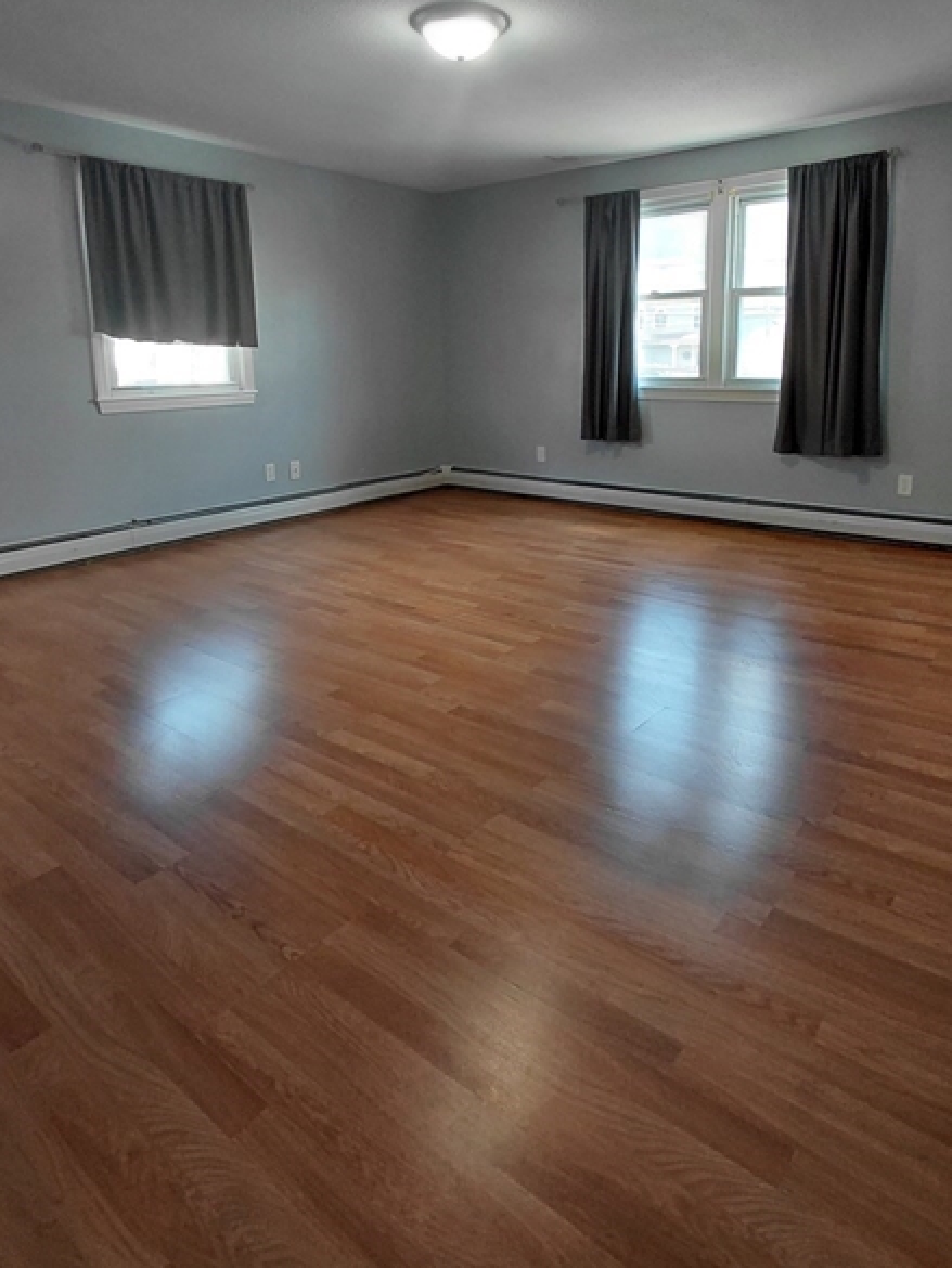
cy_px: 509
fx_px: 770
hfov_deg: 63.2
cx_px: 538
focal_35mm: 21
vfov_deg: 78.1
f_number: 2.2
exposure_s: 1/60
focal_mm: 1.64
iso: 64
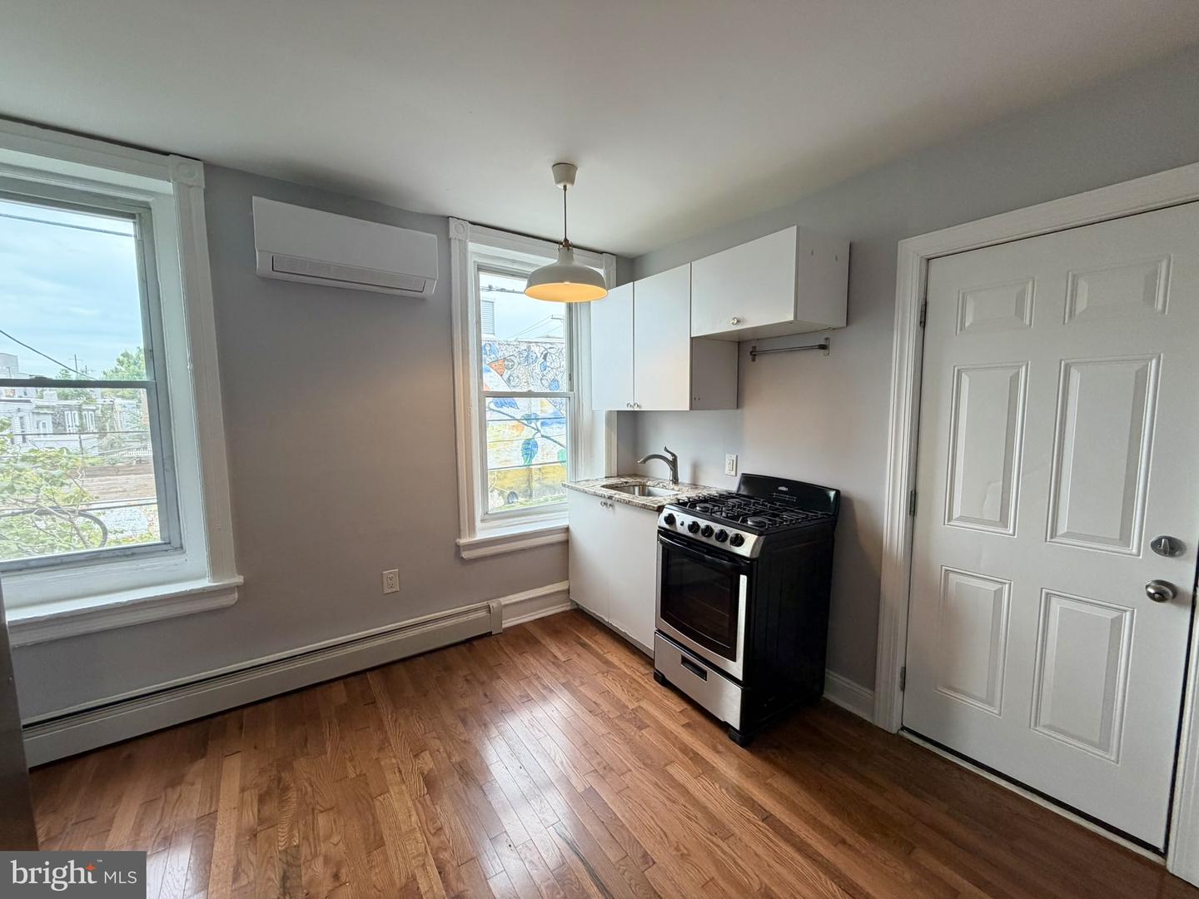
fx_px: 485
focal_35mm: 14
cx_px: 600
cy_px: 450
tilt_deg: -5.7
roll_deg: +0.1
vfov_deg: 85.7
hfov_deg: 102.1
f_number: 2.2
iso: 160
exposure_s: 1/120
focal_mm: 2.22
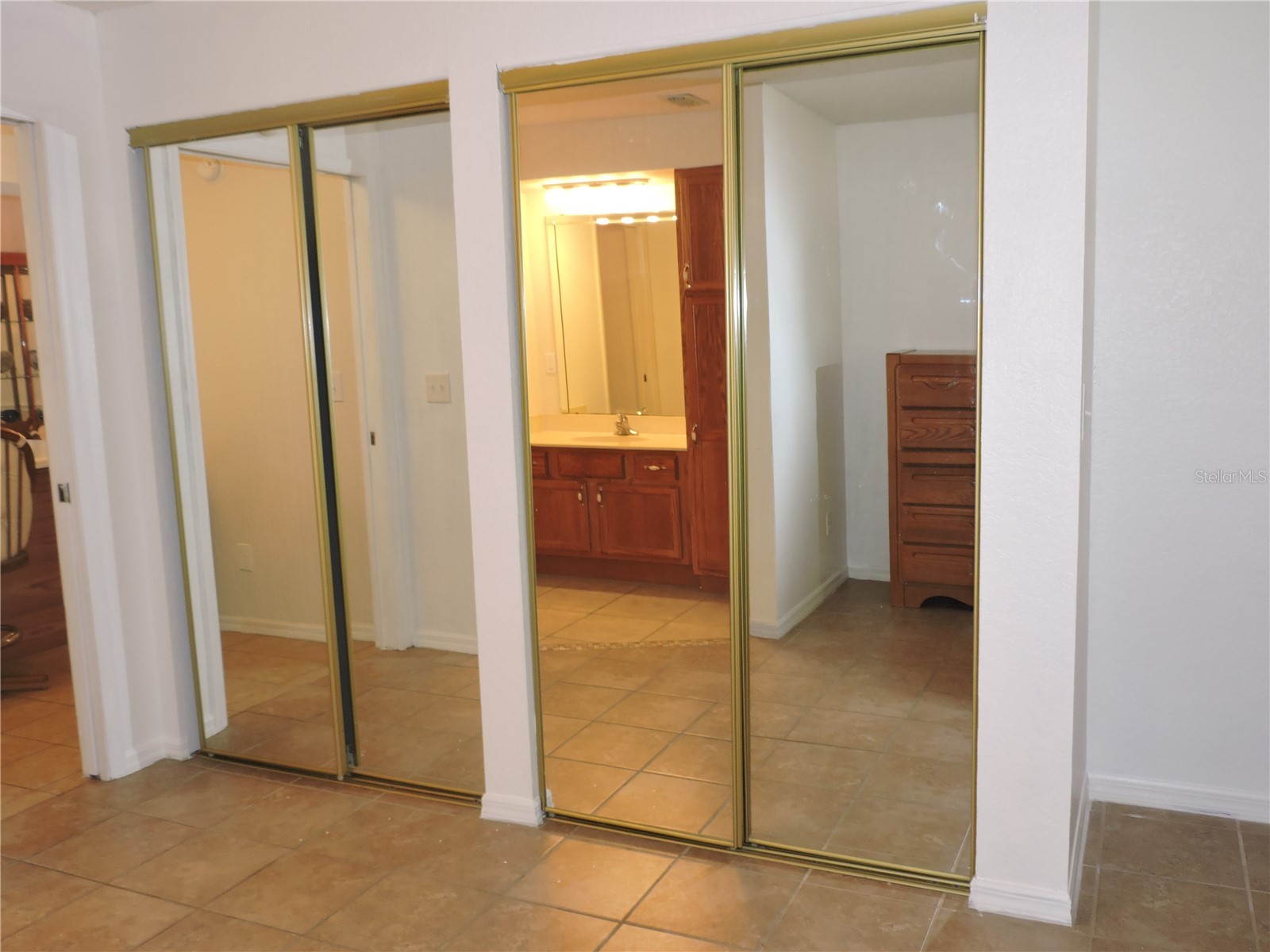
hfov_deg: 60.0
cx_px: 635
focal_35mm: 30
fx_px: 1101
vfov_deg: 46.8
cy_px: 476
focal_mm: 5.4
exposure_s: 1/30
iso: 200
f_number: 3.1
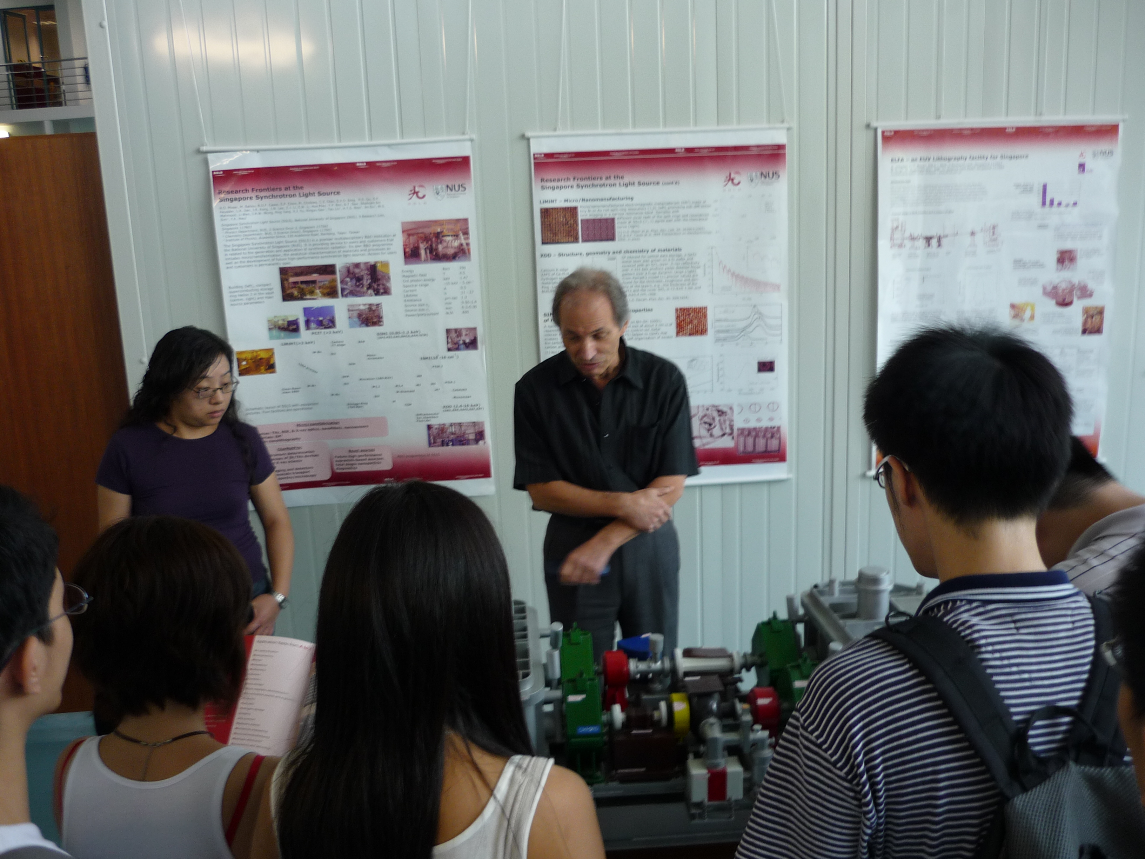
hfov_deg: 55.4
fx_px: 1092
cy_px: 430
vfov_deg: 42.9
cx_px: 572
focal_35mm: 33
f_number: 2.8
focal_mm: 5.5
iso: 100
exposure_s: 1/30
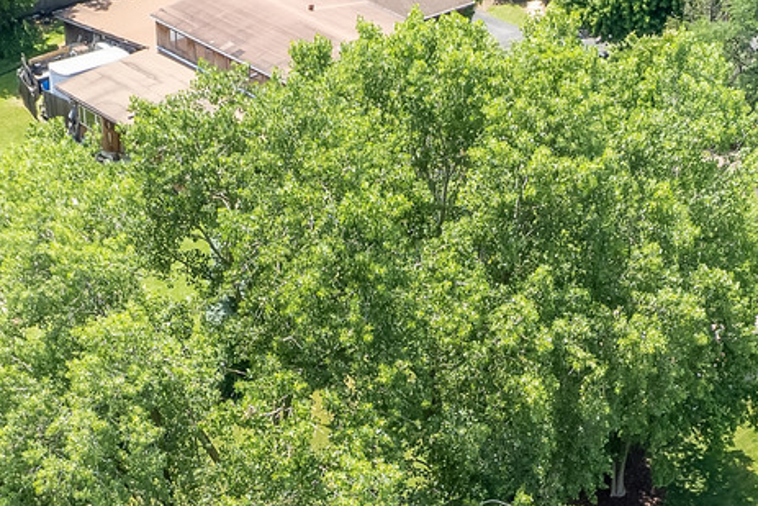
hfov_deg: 26.3
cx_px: 368
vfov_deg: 17.1
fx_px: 1622
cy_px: 567
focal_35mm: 77
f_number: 2.8
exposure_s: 1/730
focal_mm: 8.38
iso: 110
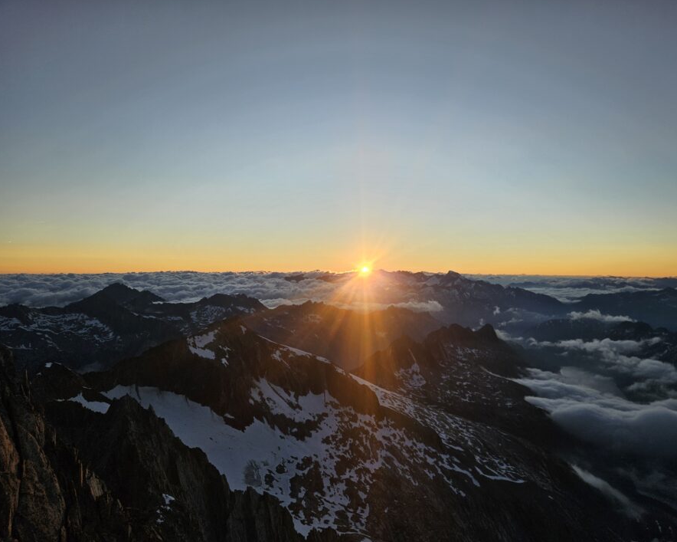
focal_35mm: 26
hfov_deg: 65.8
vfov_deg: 54.9
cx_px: 376
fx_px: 521
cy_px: 286
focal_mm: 5.4
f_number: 1.8
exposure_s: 1/1008
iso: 25
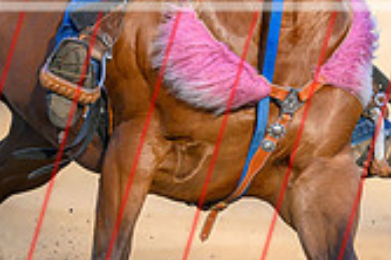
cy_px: -133
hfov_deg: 3.1
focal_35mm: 671
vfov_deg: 2.0
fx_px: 7281
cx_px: 294
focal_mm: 150
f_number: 2.8
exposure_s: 1/2500
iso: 400
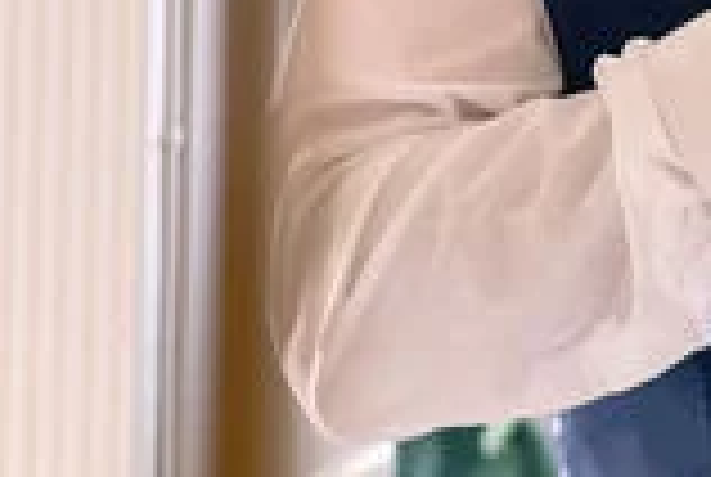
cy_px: 124
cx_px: 1368
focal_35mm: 485
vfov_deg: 2.8
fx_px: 9597
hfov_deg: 4.2
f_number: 2.8
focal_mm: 75
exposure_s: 1/200
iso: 1250
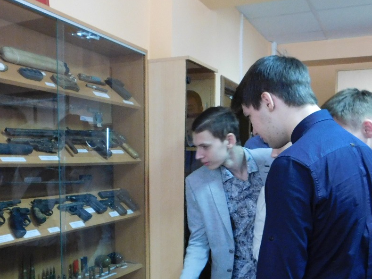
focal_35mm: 42
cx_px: 171
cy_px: 193
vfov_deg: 33.9
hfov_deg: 44.8
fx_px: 451
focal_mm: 4
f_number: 3
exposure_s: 1/20
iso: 400
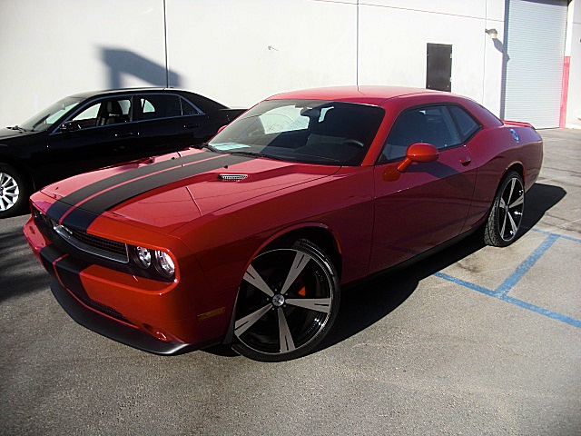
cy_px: 218
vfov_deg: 39.7
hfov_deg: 51.4
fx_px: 604
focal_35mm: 36
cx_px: 290
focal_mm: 6.3
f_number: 2.8
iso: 50
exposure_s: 1/500
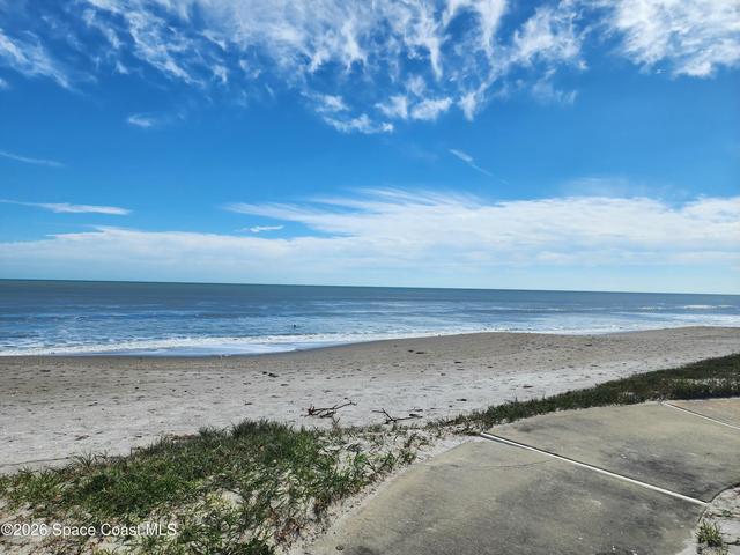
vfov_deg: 58.9
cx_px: 370
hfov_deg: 73.9
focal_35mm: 23
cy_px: 278
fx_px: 492
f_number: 1.8
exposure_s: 1/2027
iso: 12
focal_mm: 6.4
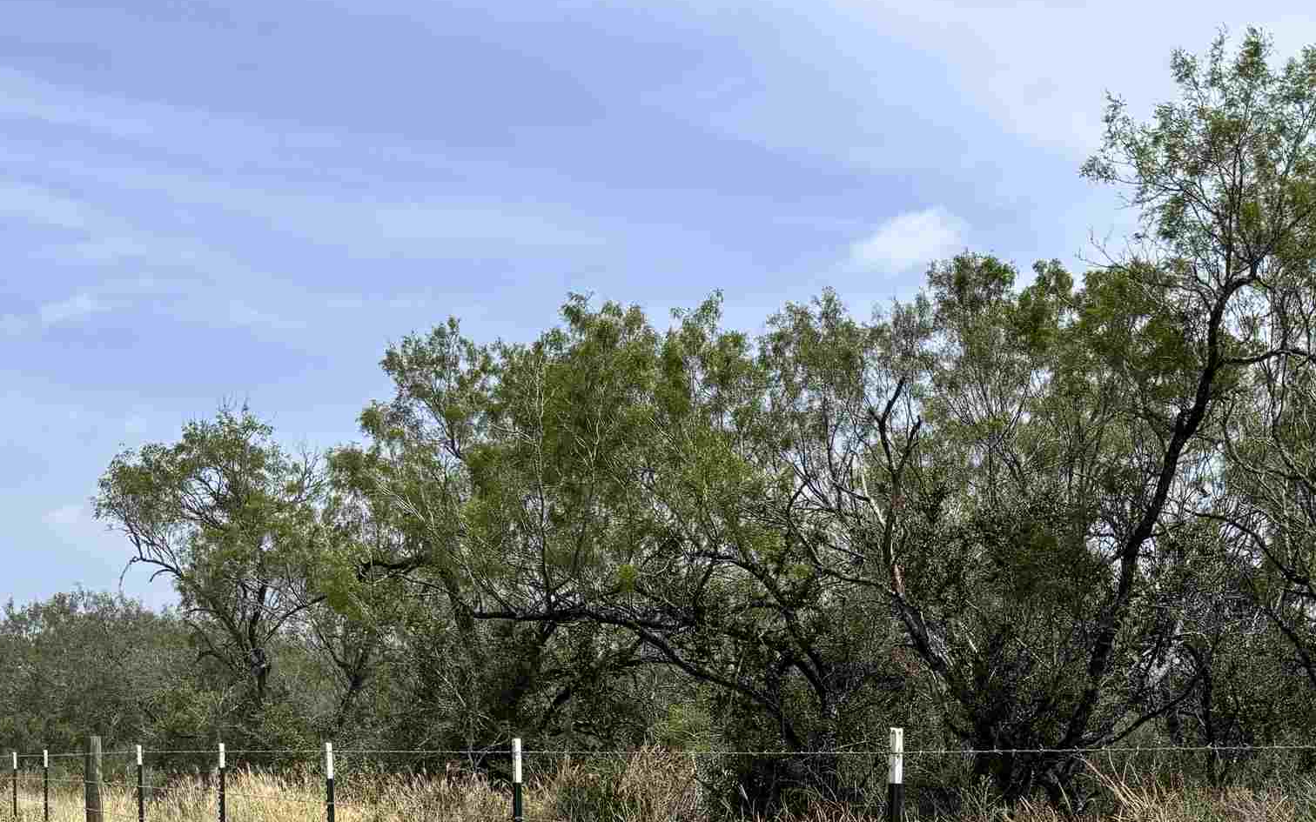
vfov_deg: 21.8
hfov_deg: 36.2
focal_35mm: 56
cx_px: 724
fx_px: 2008
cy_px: 926
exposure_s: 1/3937
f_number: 1.6
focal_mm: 5.96
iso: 50
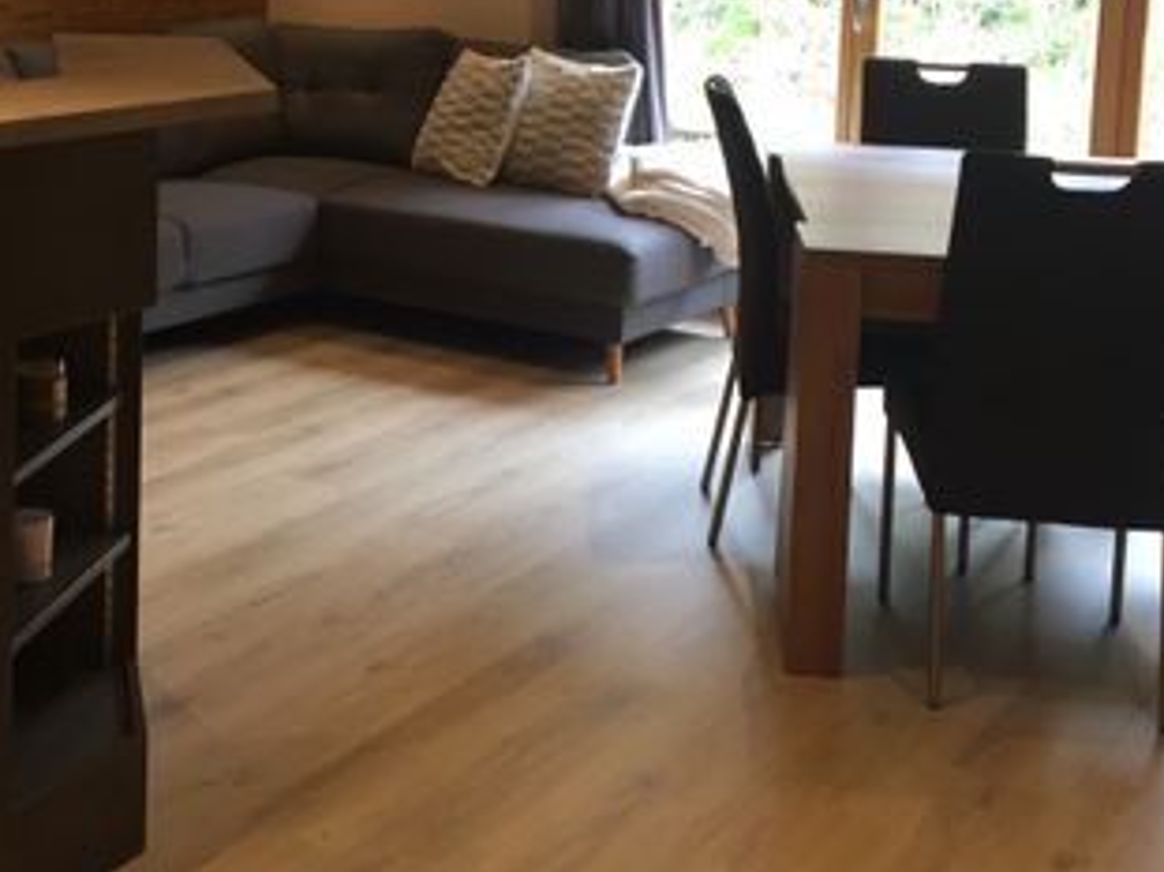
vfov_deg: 25.3
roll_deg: -2.6
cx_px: 367
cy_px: 101
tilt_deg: -7.1
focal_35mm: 56
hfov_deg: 34.0
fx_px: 1882
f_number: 2.2
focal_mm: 4.15
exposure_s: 1/33
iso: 32
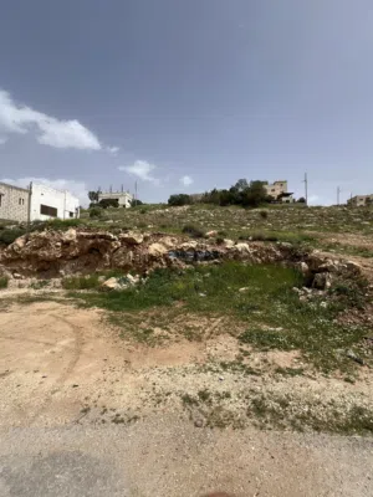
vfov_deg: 106.2
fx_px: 187
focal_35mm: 13
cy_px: 248
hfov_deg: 89.9
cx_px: 186
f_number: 1.8
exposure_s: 1/2222
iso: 32
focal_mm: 1.57
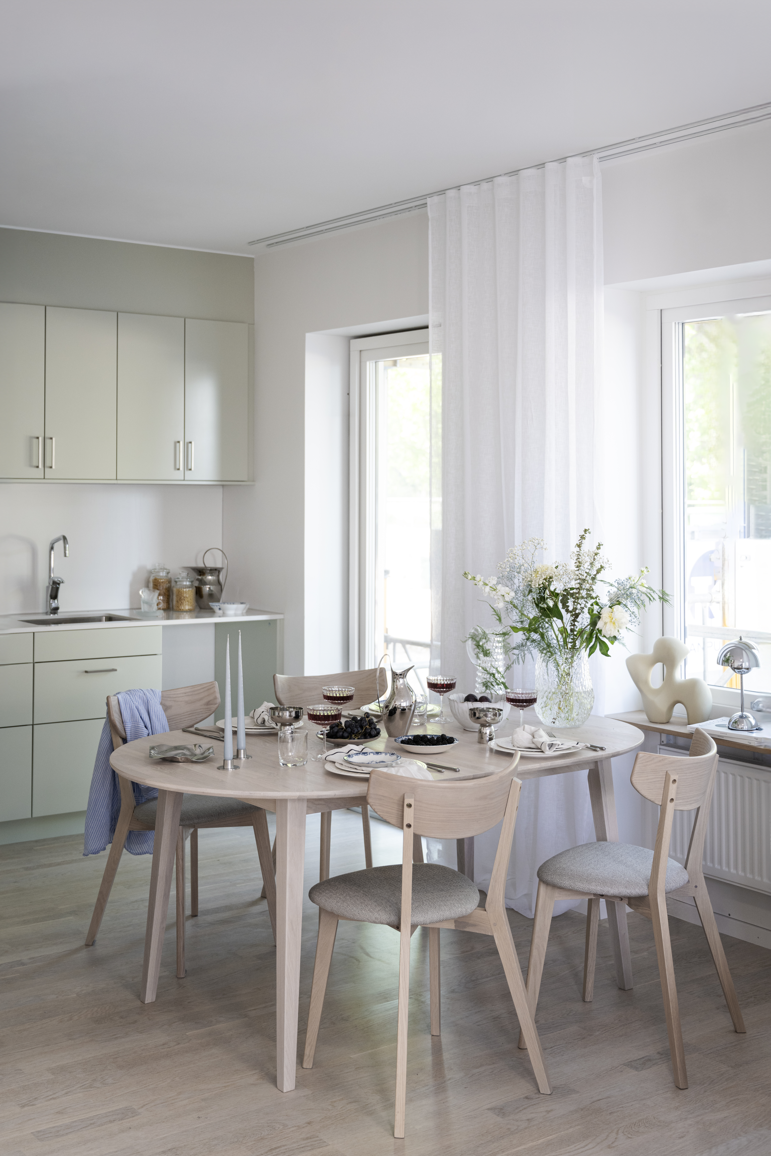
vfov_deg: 46.4
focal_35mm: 42
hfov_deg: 31.9
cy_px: 578
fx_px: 1349
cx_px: 386
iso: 320
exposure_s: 1/50
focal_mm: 42
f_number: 4
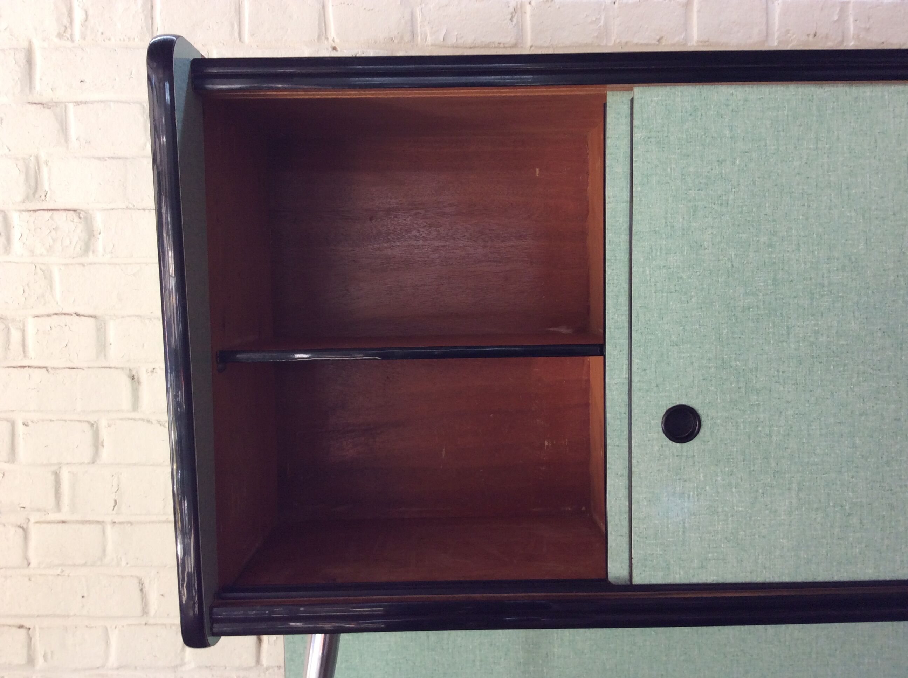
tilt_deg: -4.4
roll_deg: +1.1
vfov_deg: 44.1
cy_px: 339
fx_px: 838
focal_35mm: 32
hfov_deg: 56.9
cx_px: 454
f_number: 2.4
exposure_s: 1/25
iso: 50
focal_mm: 3.3
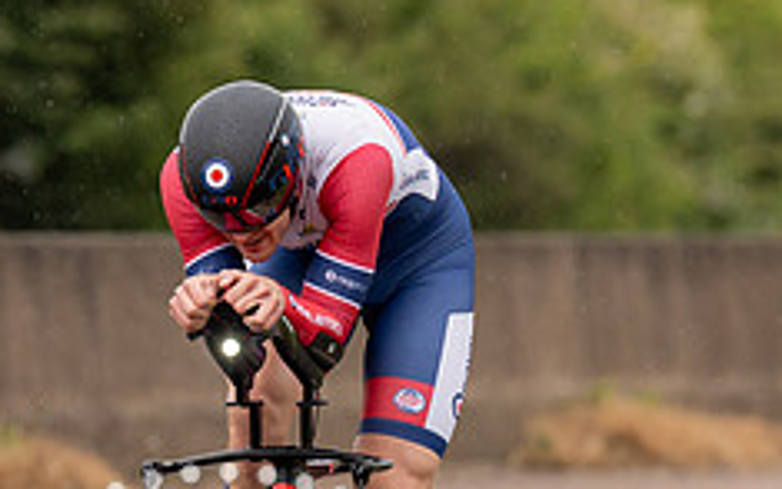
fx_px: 16947
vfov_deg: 1.7
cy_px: 304
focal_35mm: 795
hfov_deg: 2.6
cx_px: 360
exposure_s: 1/1000
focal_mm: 200
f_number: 3.5
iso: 320
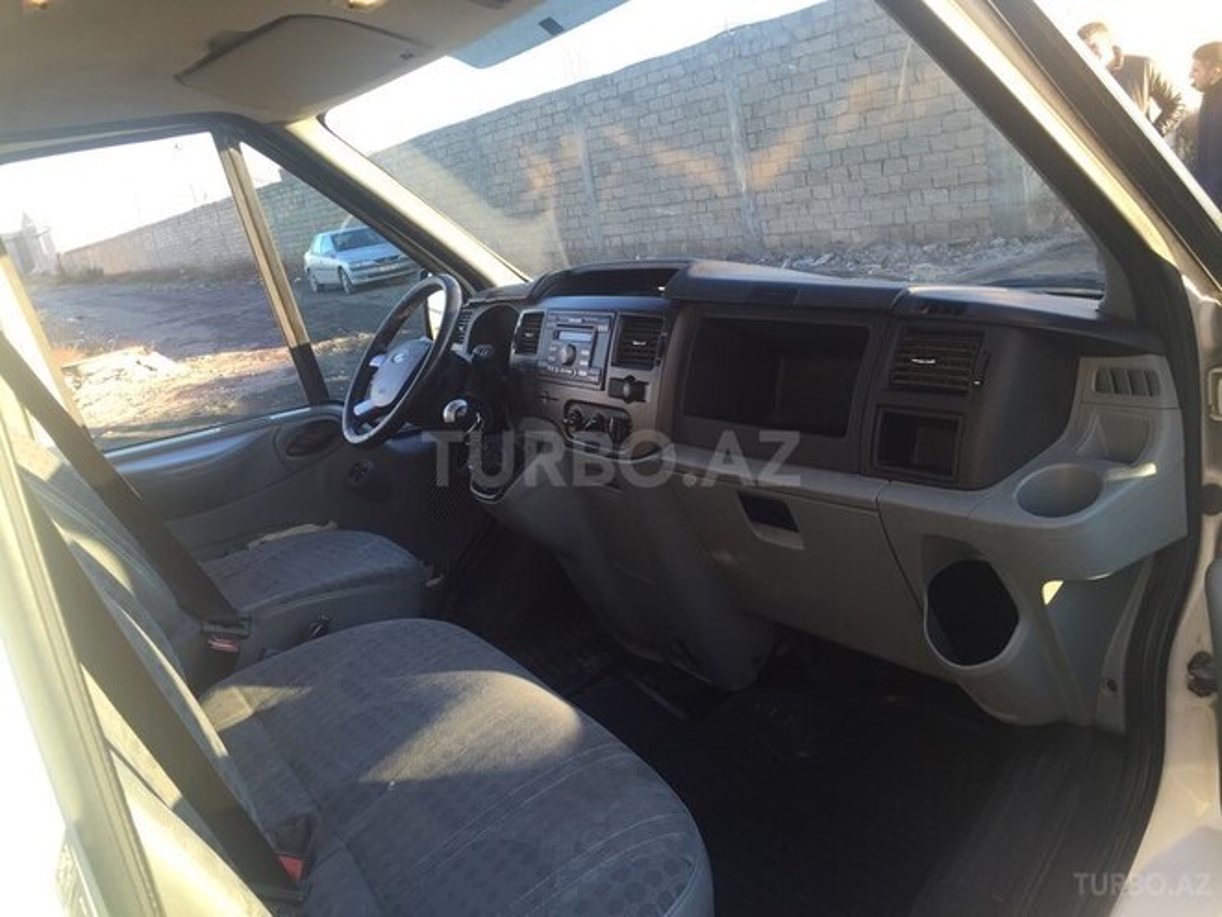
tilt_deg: -15.7
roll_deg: +11.1
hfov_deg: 61.7
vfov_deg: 48.2
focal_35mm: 29
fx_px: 1024
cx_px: 611
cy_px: 458
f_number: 2.2
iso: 32
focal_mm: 4.15
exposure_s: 1/101
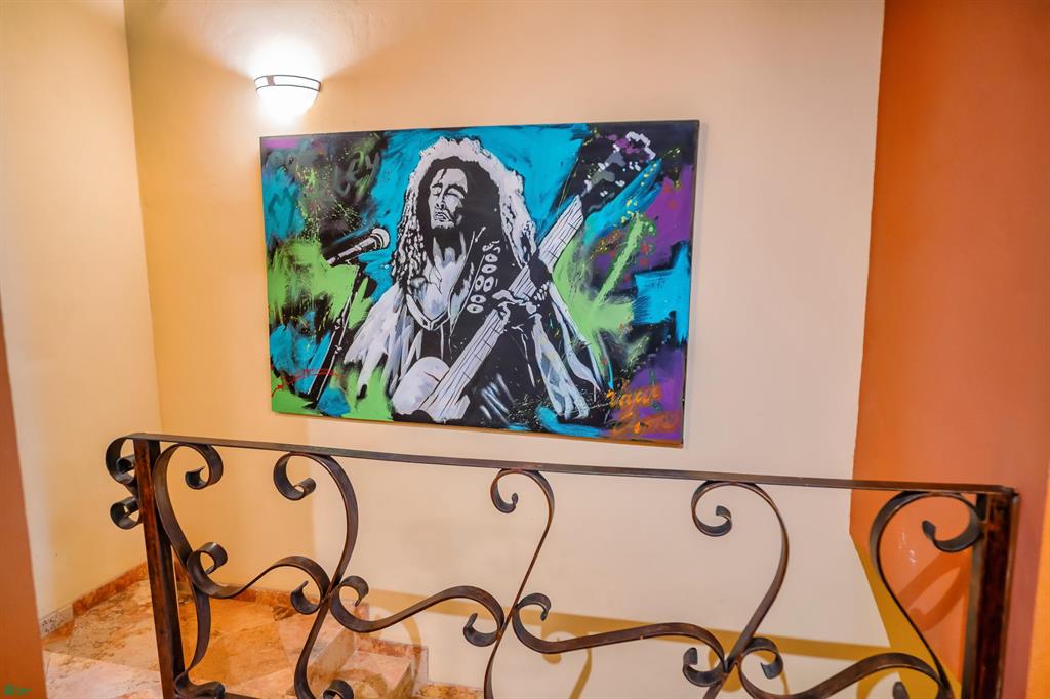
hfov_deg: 84.0
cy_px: 350
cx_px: 525
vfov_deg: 61.9
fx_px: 583
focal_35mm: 20
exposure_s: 1/25
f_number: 3.2
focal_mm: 20
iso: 800
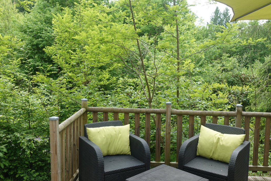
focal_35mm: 37
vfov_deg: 36.0
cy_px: 88
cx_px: 145
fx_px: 279
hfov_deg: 51.8
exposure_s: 1/160
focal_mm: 8.8
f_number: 4
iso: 125
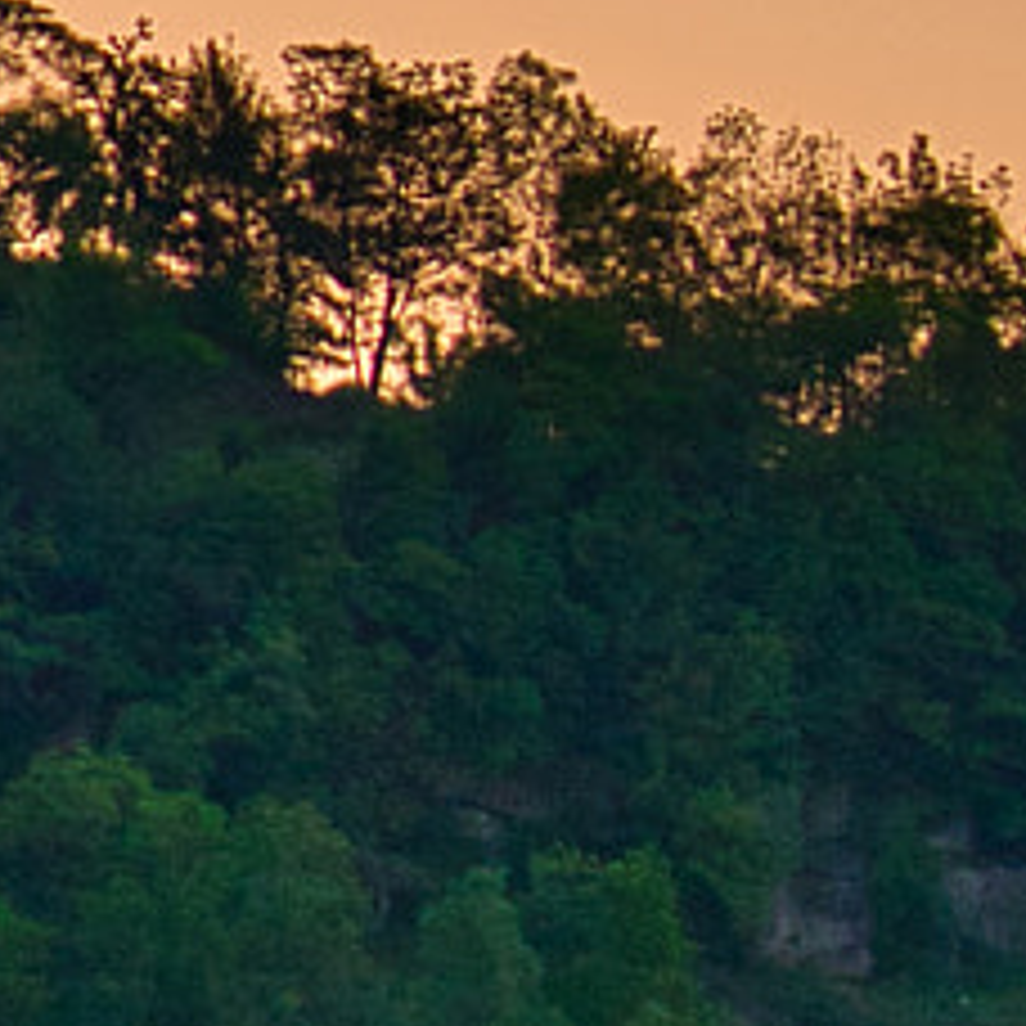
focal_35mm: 492
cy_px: 218
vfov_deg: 3.6
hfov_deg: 3.5
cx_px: -2002
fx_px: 16498
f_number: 5.6
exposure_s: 1/500
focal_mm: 55
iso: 250
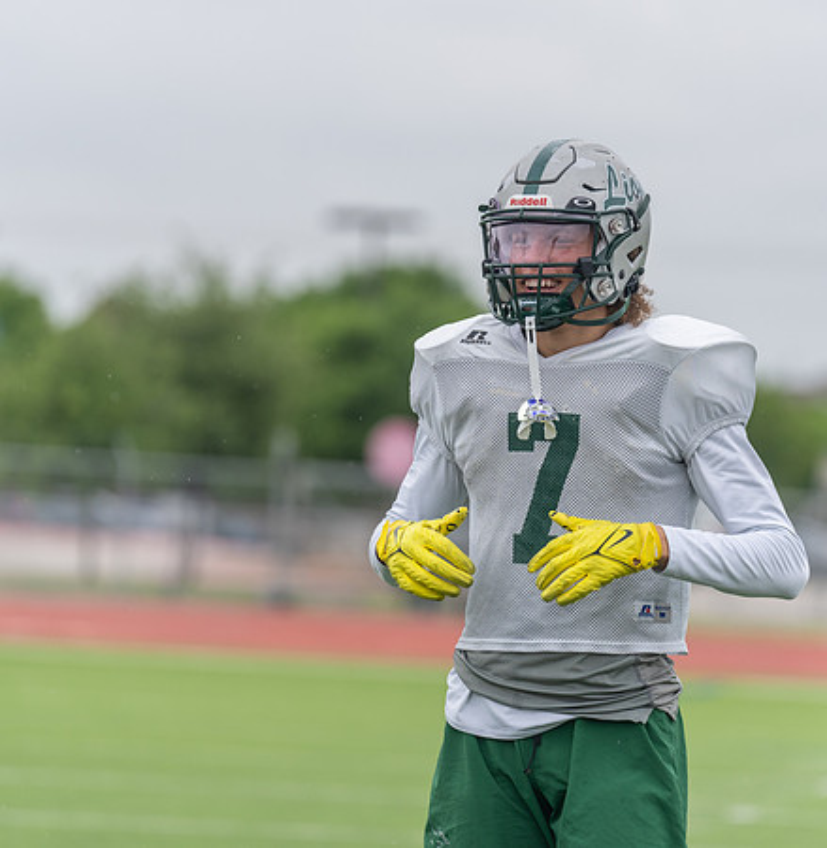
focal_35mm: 280
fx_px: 7660
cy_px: 388
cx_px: 505
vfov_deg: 6.3
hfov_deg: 6.2
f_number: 3.5
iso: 200
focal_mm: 200
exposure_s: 1/1250
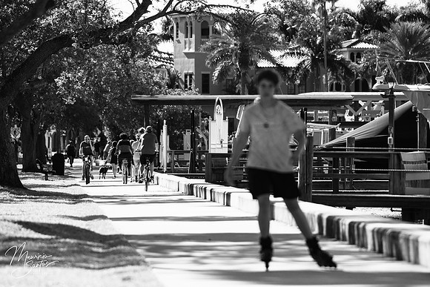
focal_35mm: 300
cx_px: 215
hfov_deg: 6.9
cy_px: 144
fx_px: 3584
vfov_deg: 4.6
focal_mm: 300
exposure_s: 1/2000
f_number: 5.6
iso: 100
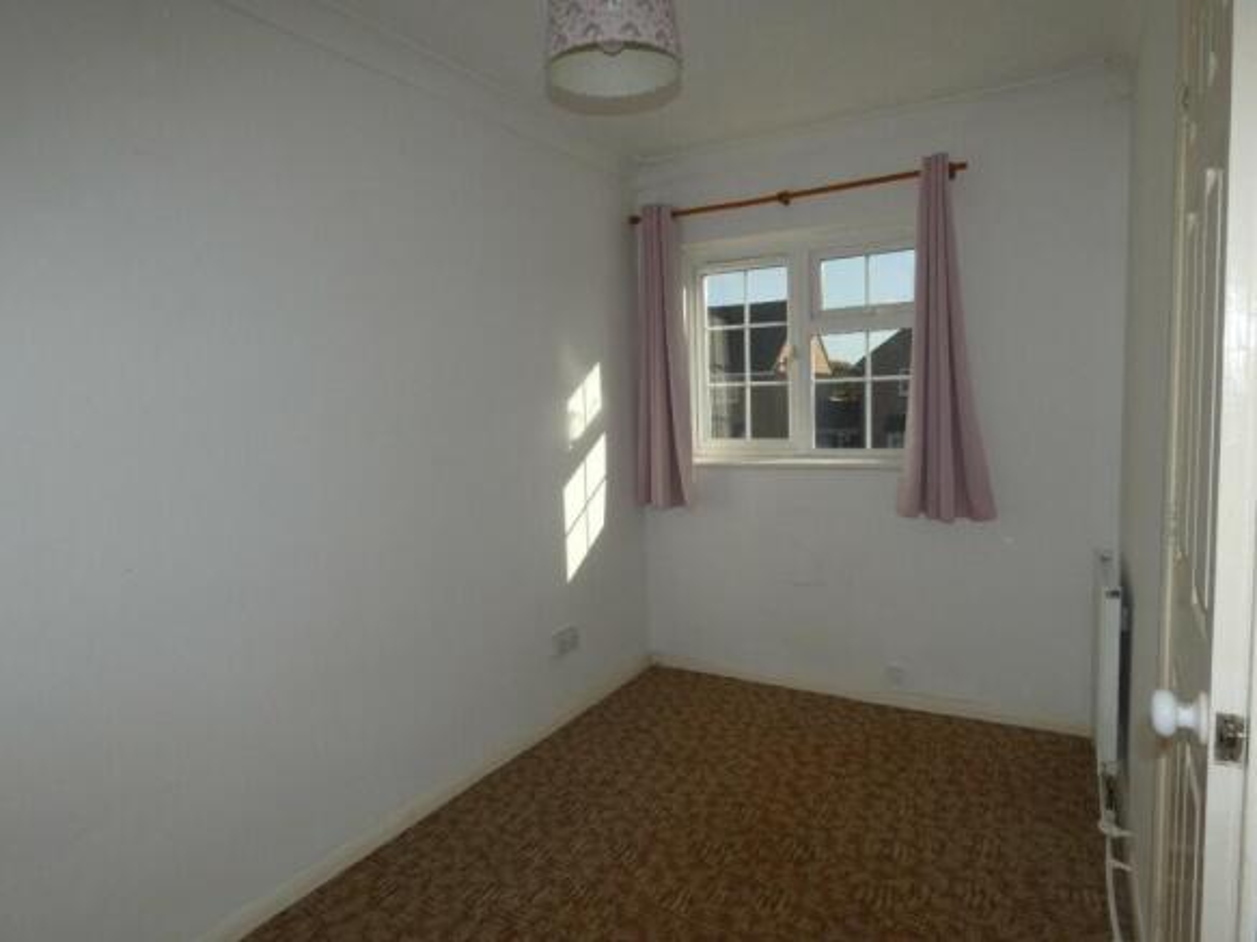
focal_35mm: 20
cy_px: 471
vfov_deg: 66.0
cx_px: 628
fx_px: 726
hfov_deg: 81.8
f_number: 5.6
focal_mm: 3.6
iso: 200
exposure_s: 1/640
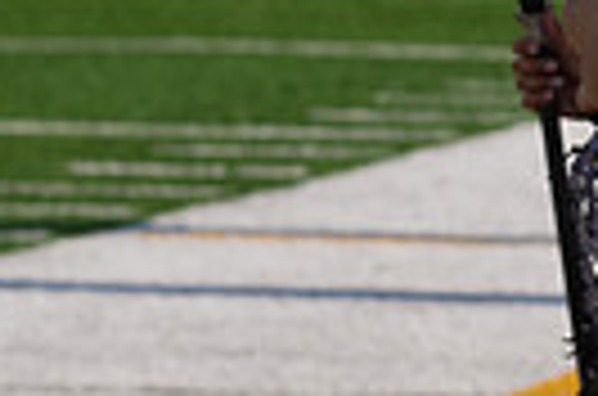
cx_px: 1025
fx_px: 11965
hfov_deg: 2.9
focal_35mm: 722
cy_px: 140
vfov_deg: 1.9
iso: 250
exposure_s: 1/1600
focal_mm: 110
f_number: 5.6
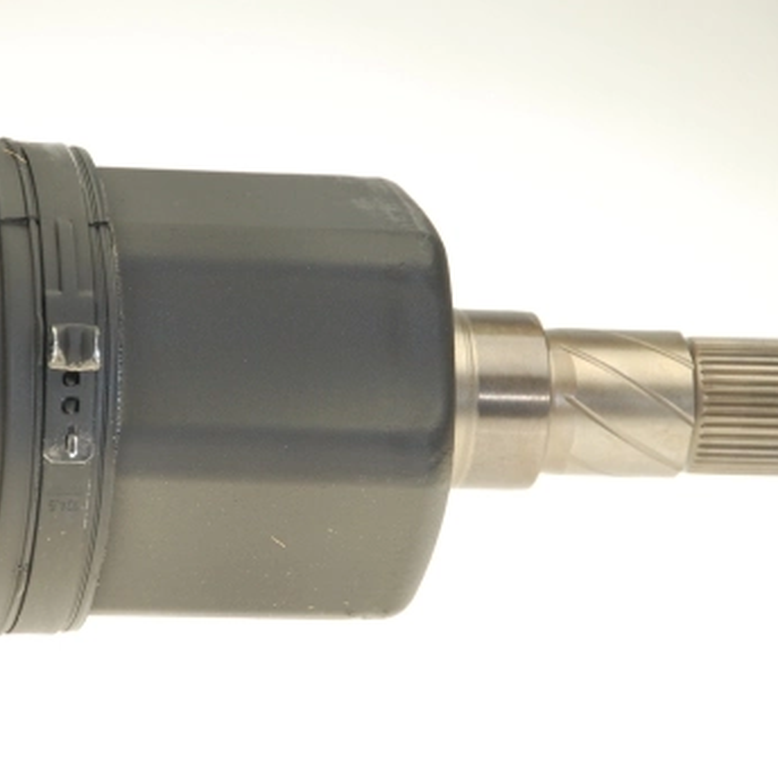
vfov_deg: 7.5
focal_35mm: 233
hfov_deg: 7.5
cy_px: 441
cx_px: 249
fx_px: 5918
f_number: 5.6
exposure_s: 1/200
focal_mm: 105
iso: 400
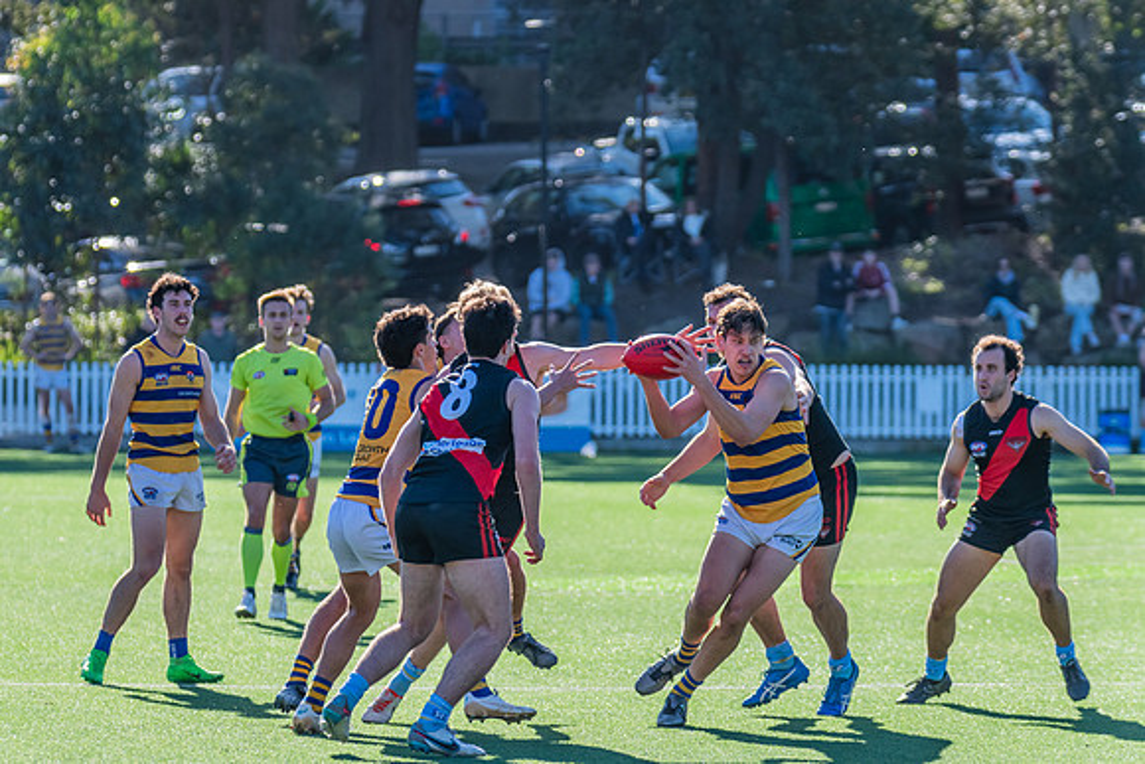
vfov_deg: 4.2
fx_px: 10463
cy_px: 346
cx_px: 519
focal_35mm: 329
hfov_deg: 6.3
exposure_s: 1/1250
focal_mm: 300
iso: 800
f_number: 7.1
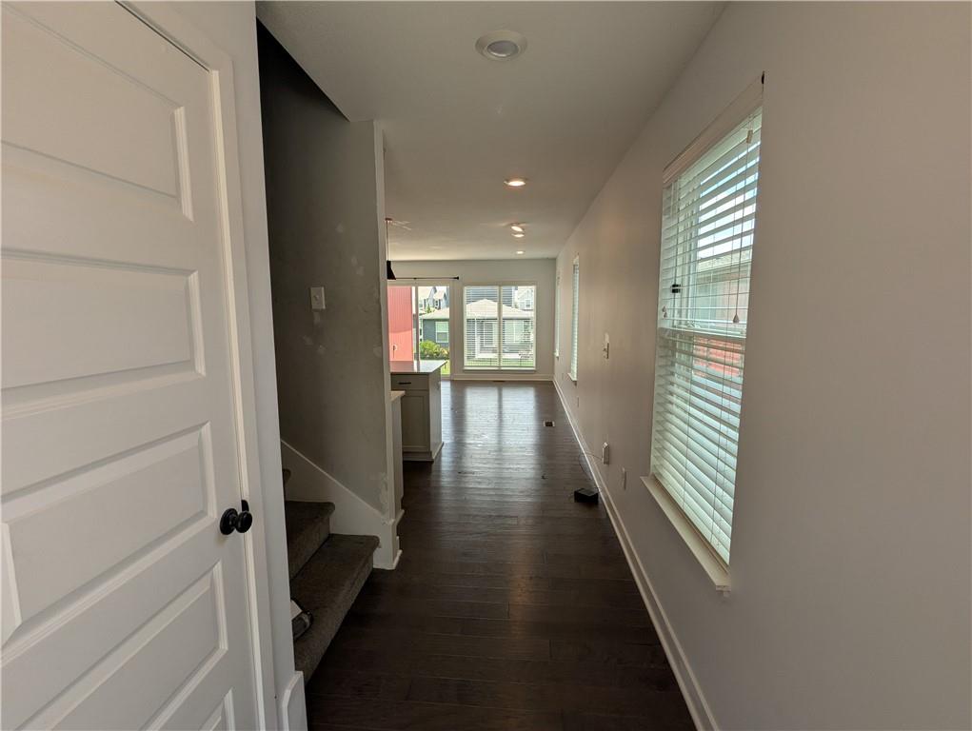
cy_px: 366
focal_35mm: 16
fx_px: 450
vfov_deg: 78.2
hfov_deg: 94.4
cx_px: 486
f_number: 2.2
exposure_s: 1/467
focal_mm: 2.35
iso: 57
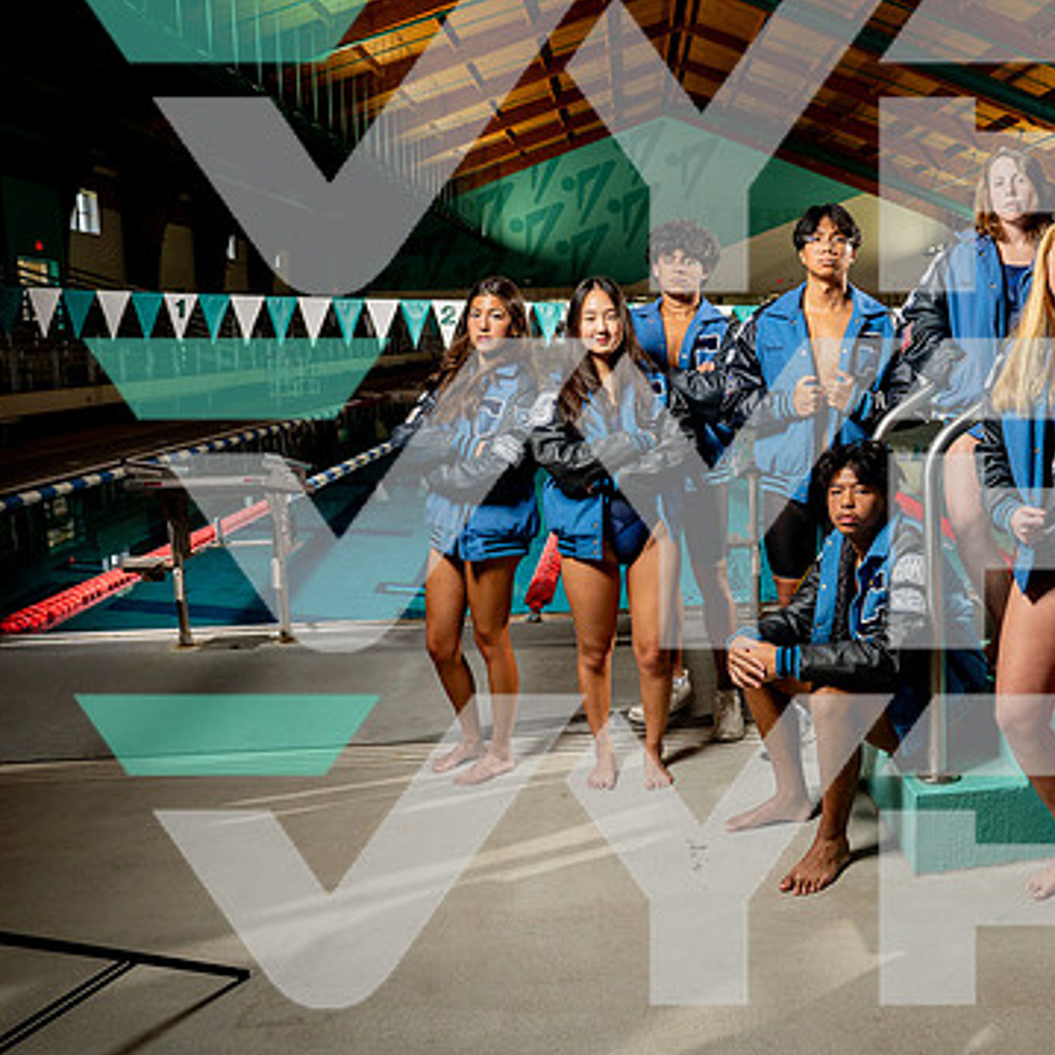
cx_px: 832
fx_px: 1138
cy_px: 495
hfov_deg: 47.3
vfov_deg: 49.7
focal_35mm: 33
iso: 640
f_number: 6.3
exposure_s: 1/250
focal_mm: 24
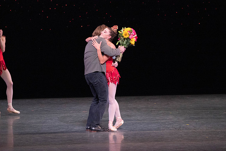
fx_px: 2524
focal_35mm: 402
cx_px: 113
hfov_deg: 5.1
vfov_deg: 3.4
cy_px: 76
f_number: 11
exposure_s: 1/500
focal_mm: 400
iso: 16000
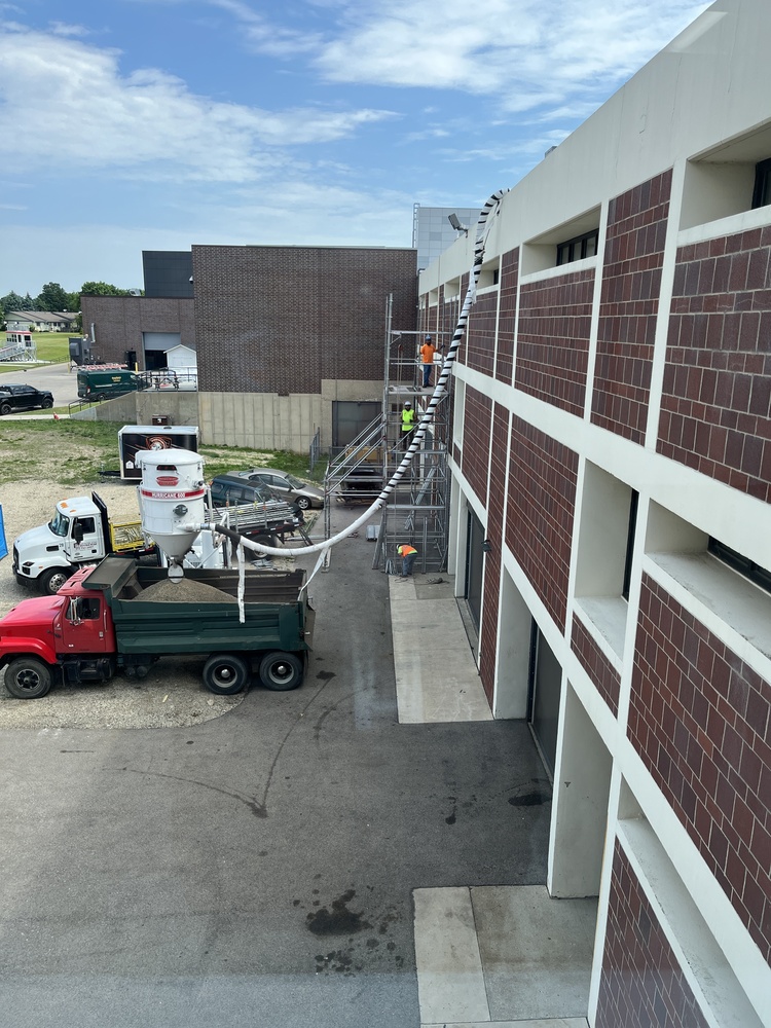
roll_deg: -0.8
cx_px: 386
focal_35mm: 26
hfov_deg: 53.1
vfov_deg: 67.3
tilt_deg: -14.7
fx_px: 772
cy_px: 514
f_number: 1.6
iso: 50
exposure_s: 1/1389
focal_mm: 5.1
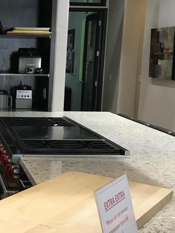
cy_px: 118
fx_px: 438
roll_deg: -1.5
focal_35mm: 65
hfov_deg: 21.3
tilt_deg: -6.9
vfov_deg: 29.8
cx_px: -25
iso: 40
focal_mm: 3.99
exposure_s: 1/20
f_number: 1.8
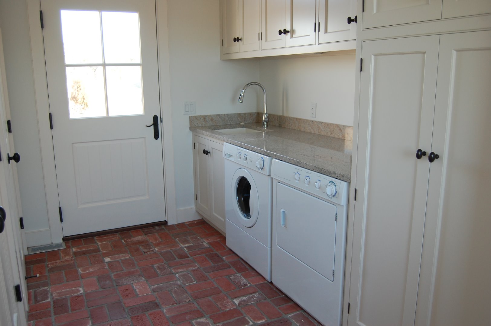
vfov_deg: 43.5
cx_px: 246
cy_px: 163
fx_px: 409
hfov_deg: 62.0
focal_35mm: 30
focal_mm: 20
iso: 400
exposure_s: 1/60
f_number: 4
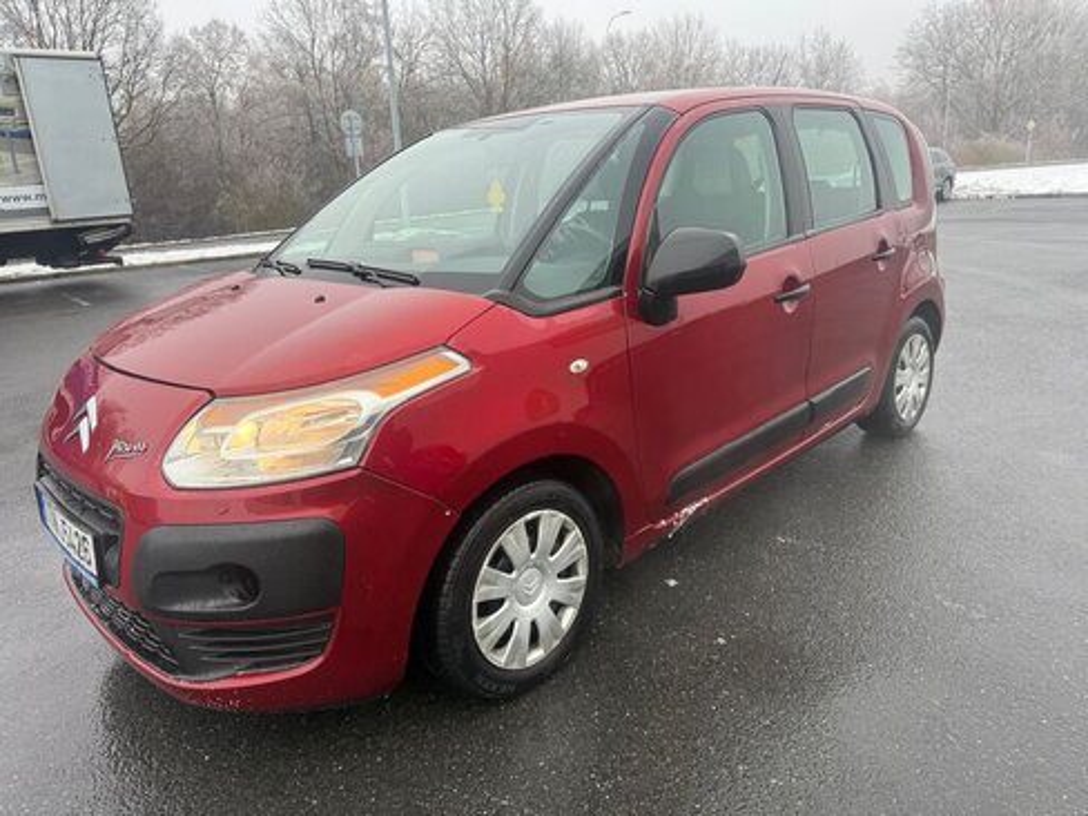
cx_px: 544
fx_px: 754
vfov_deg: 56.8
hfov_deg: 71.6
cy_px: 408
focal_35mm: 24
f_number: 1.78
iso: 80
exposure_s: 1/329
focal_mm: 6.76
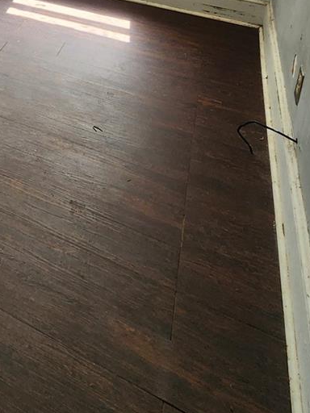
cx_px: -94
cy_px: -95
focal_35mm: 39
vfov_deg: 36.0
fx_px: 466
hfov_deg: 29.5
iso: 80
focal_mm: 2.2
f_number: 2.2
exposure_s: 1/60
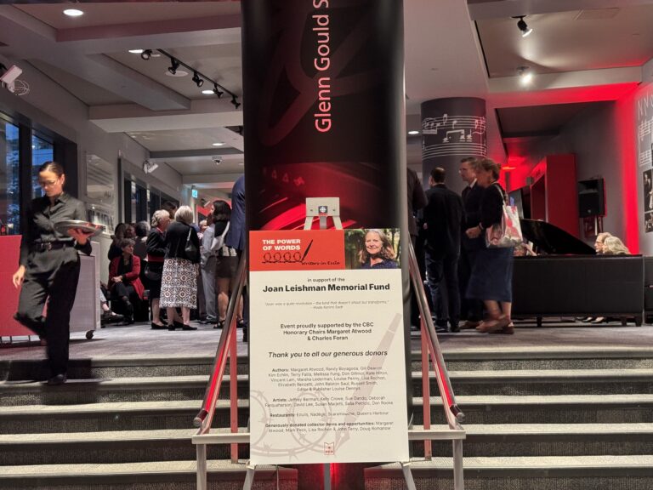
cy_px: 245
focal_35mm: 48
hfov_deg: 39.7
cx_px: 326
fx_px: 905
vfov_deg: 30.3
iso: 320
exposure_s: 1/40
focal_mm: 6.76
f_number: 1.78
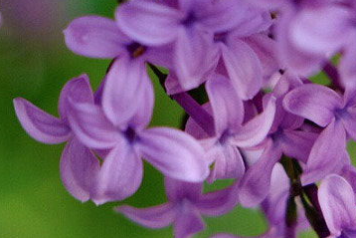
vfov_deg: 5.6
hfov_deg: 8.7
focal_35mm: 237
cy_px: -286
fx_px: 2344
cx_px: 89
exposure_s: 1/160
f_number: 4
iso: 200
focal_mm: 35
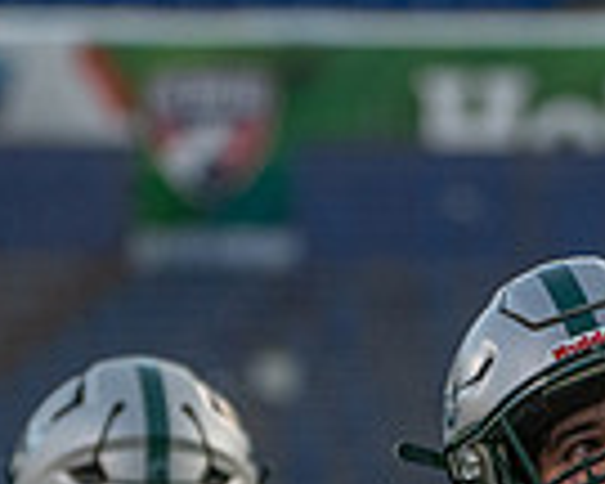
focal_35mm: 933
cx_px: 580
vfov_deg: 1.7
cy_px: 922
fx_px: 16706
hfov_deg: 2.1
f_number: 5.6
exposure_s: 1/1250
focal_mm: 198
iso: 2000
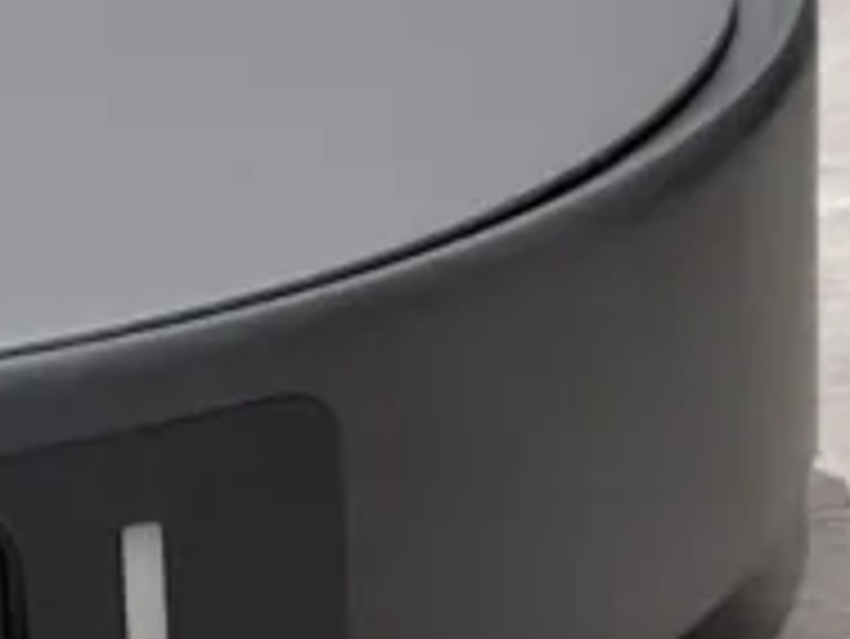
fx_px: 6388
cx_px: 108
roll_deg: +1.0
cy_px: 702
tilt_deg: -22.7
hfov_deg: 7.6
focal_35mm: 260
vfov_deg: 5.7
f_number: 1.48
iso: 200
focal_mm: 6.93
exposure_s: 1/33
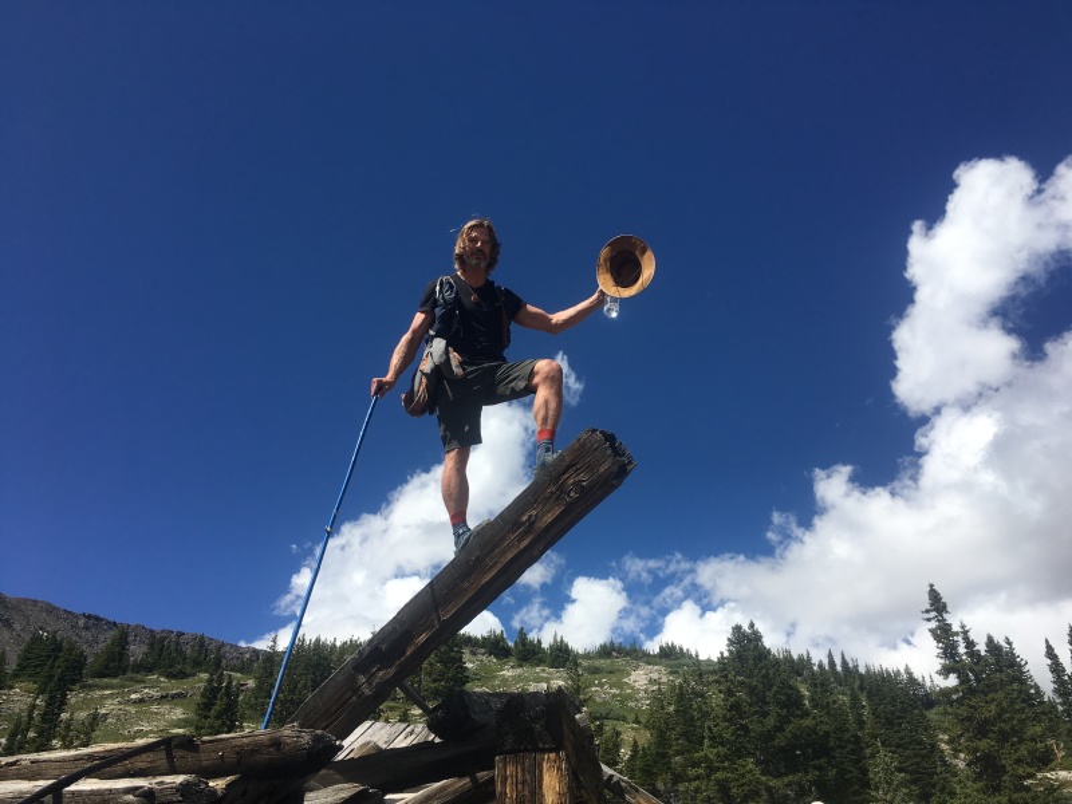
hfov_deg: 61.7
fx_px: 898
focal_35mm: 29
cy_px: 402
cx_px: 536
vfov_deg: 48.2
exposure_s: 1/2198
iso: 25
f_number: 2.2
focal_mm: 4.15
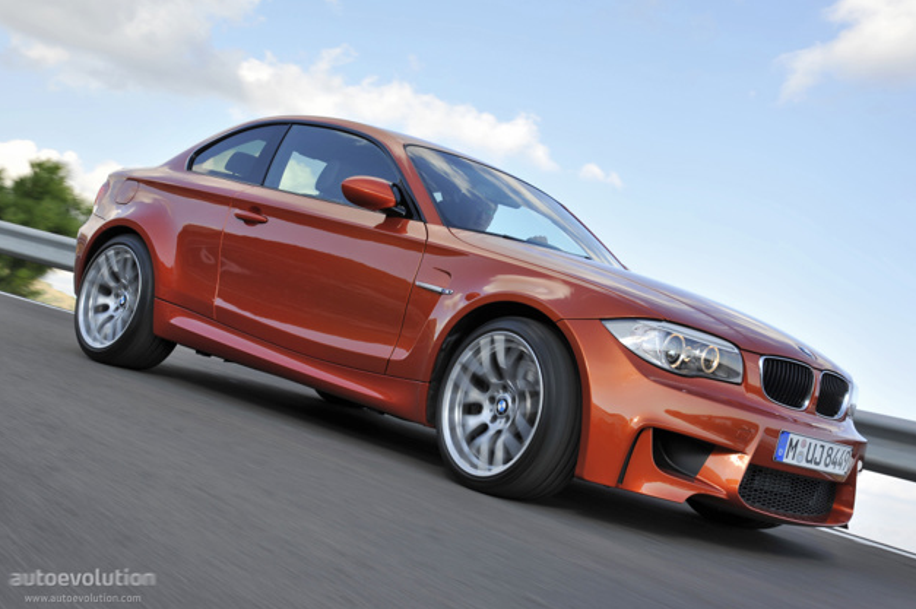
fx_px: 1246
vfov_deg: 27.5
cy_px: 305
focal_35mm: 49
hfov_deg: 40.4
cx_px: 463
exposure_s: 1/60
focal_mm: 48
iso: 200
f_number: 13
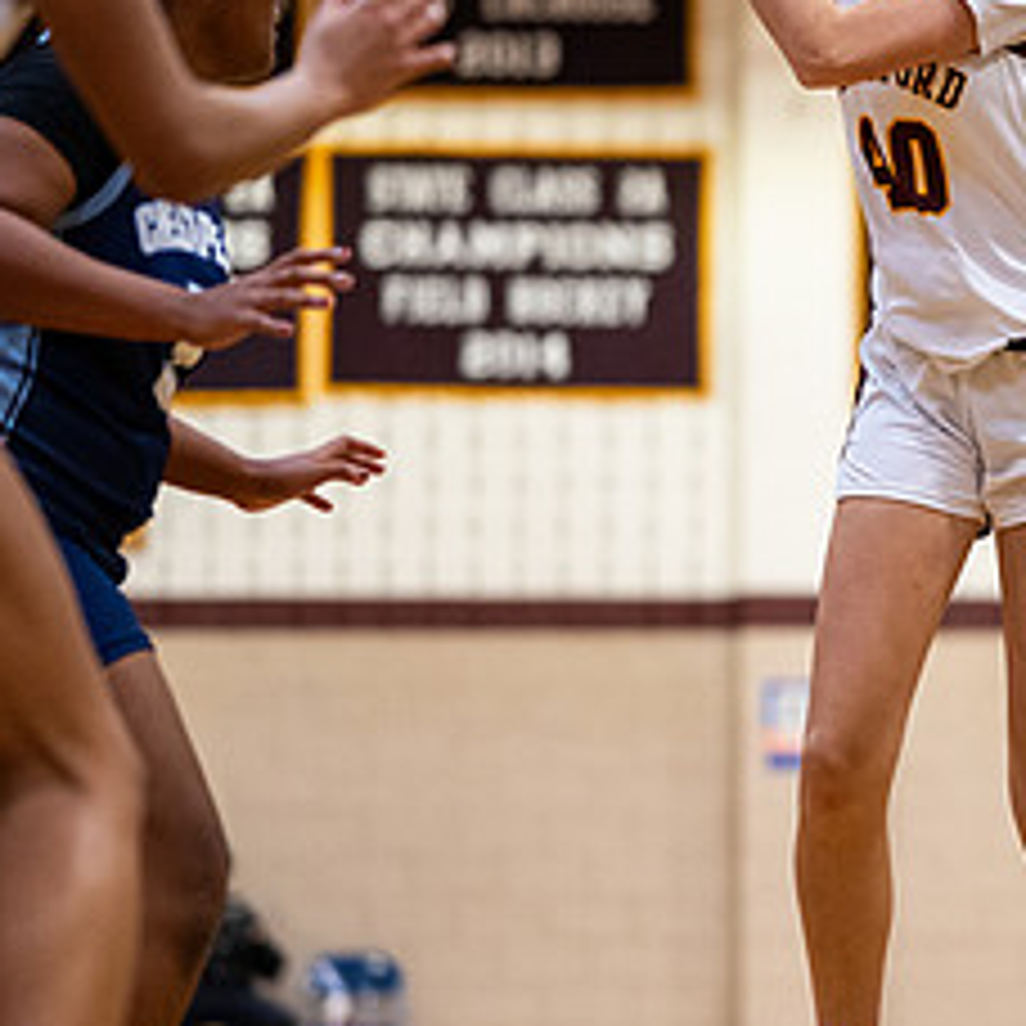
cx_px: 1182
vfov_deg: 7.6
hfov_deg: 7.6
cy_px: 408
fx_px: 7713
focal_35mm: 230
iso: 2000
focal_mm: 85
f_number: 1.8
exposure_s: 1/1250
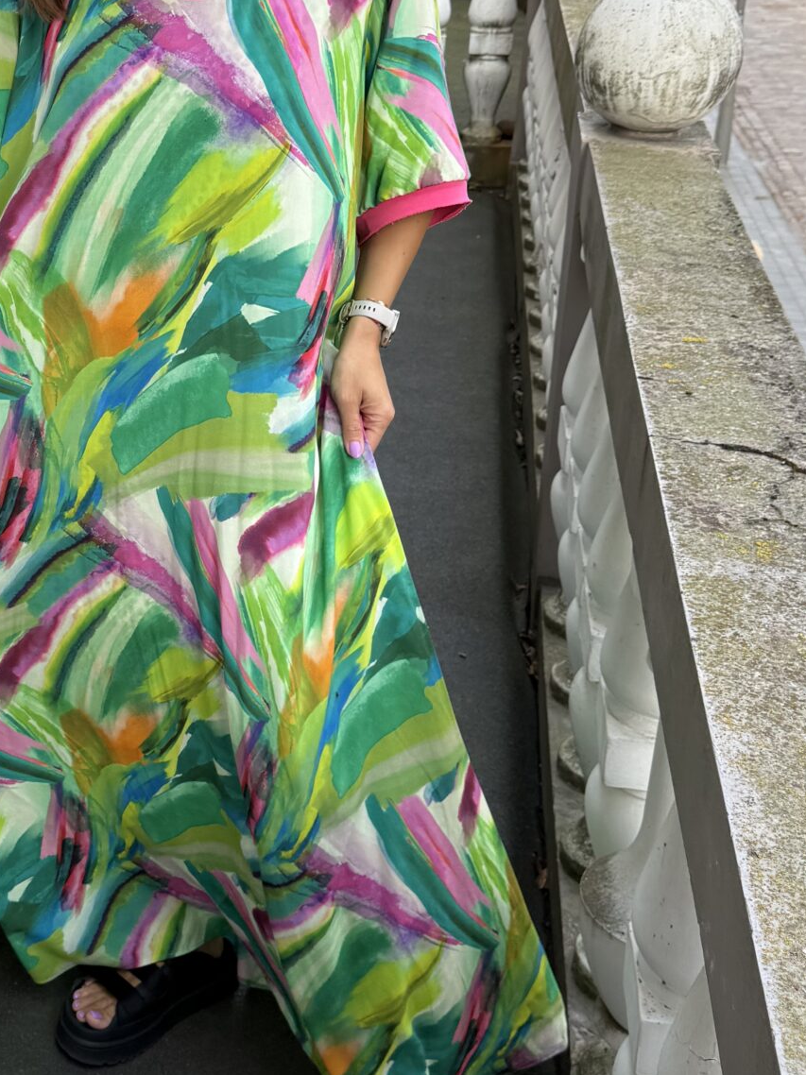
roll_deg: +0.6
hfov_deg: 26.3
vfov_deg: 35.5
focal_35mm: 54
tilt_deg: -22.0
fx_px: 1677
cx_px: 108
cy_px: 482
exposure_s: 1/430
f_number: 1.78
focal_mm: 6.76
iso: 100
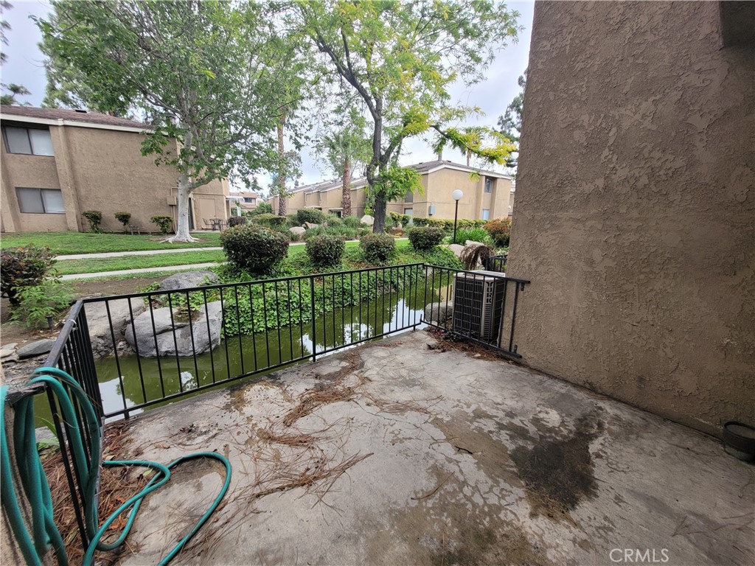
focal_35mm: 13
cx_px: 378
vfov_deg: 89.9
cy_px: 283
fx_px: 284
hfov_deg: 106.2
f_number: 2.2
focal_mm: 1.74
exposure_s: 1/189
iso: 40
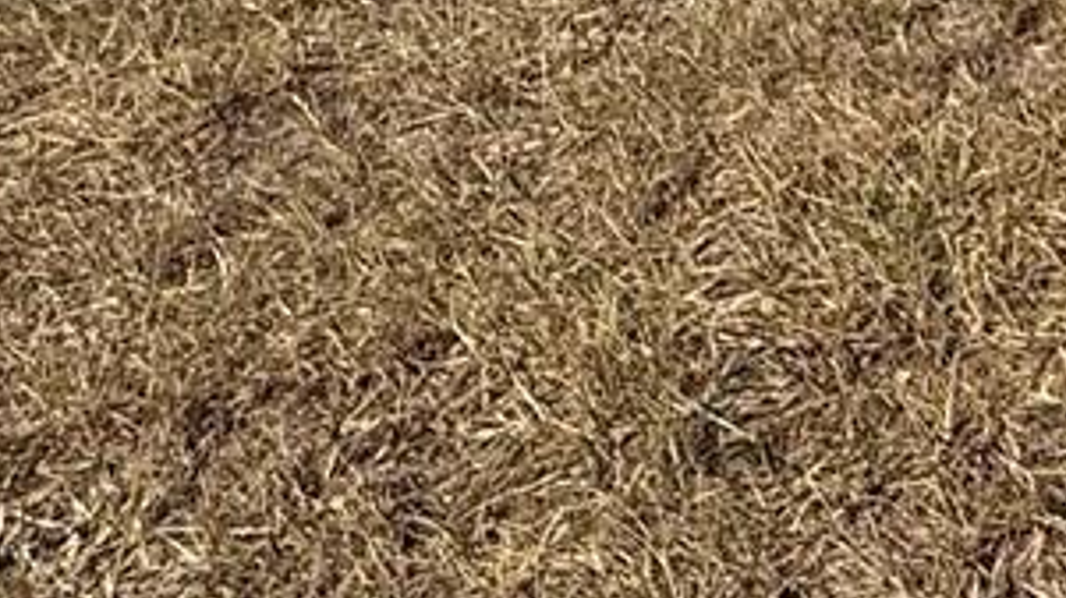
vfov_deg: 12.0
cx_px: 1601
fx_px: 2289
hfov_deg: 21.8
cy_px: -842
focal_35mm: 81
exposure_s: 1/4425
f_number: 2.2
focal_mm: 2.22
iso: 50
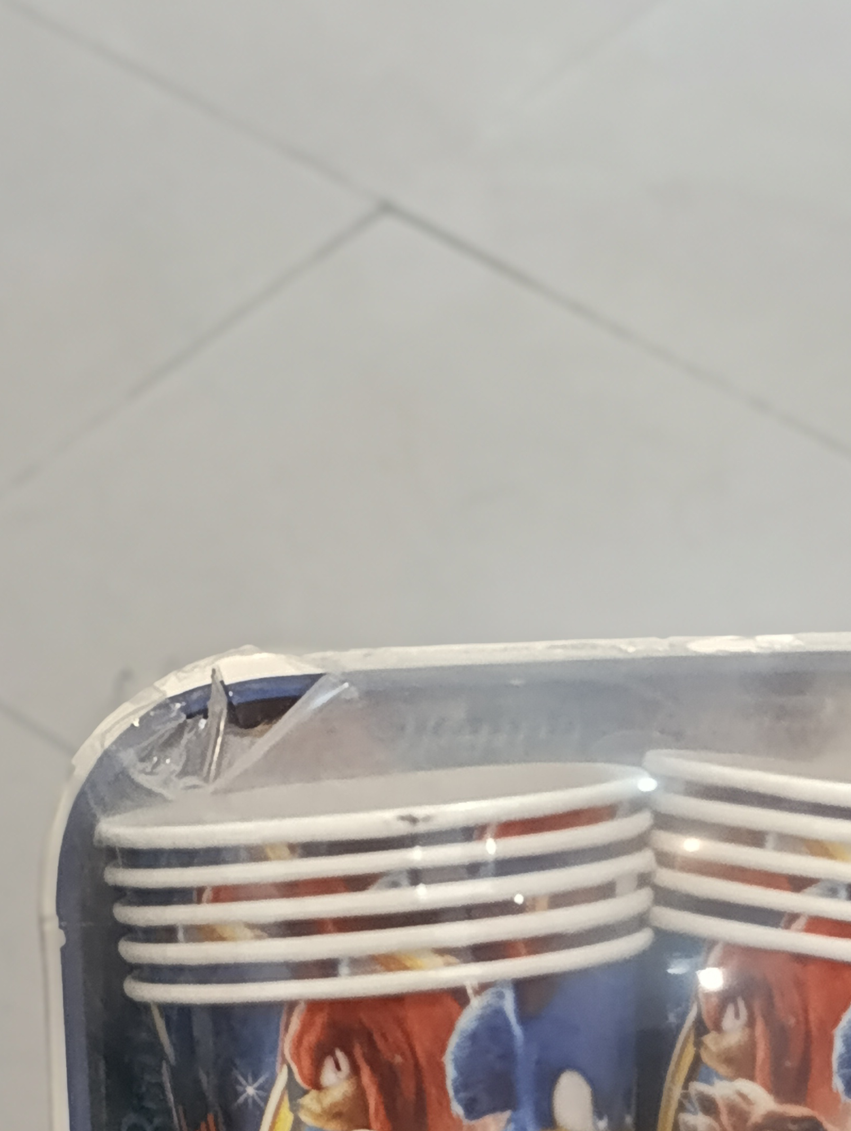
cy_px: 807
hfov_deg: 16.7
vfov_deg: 22.1
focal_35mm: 88
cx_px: 640
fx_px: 2877
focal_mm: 6.14
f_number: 1.6
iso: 1000
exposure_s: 1/33.3
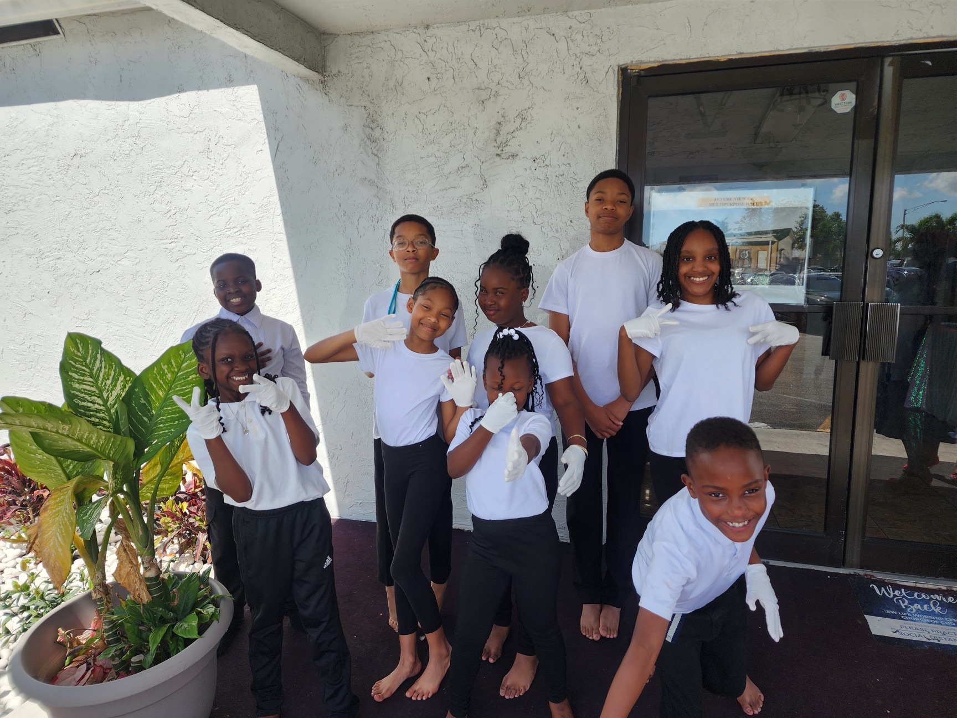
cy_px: 359
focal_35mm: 23
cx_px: 478
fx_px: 636
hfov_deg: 73.9
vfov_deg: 58.9
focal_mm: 6.4
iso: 12
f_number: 1.8
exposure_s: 1/553
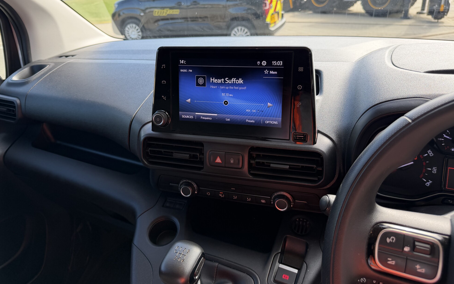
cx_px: 227
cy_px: 116
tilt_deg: -22.5
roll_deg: +2.9
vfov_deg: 47.4
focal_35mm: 26
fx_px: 322
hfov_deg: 70.4
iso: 100
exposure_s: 1/473
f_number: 1.78
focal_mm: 6.76
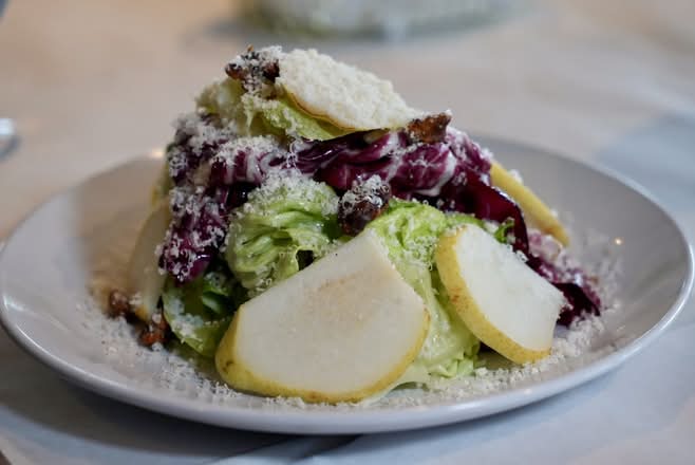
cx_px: 348
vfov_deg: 19.5
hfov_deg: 28.8
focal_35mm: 70
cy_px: 232
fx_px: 1353
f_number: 4
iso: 500
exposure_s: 1/160
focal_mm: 70
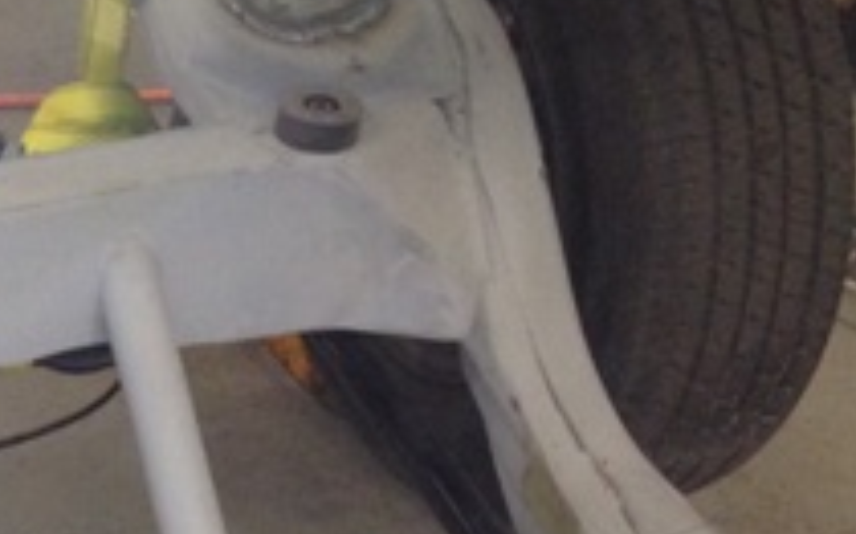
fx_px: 2635
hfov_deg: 17.2
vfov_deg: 11.5
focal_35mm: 113
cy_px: 457
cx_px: -285
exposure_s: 1/16
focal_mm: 4.28
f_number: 2.4
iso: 200
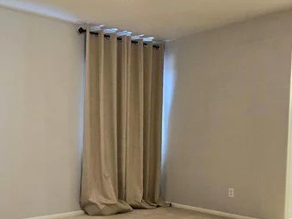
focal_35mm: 40
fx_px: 338
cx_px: 81
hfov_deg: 45.5
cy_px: 163
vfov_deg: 35.2
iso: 500
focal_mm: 2.2
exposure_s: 1/60.2
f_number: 2.2
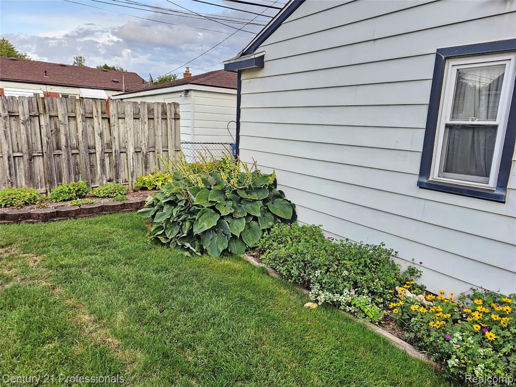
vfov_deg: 58.9
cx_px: 258
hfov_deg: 73.9
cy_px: 194
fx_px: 343
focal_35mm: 23
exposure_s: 1/120
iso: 80
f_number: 1.7
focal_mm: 6.3
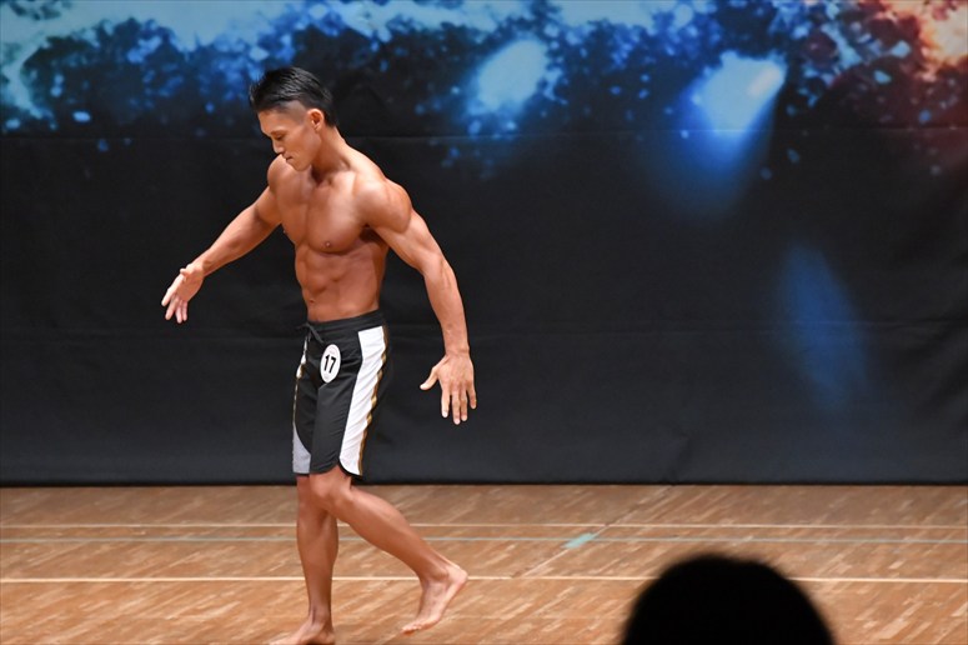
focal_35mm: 345
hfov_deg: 6.0
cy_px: 322
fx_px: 9272
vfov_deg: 4.0
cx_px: 484
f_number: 5.6
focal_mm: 230
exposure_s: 1/400
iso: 8000
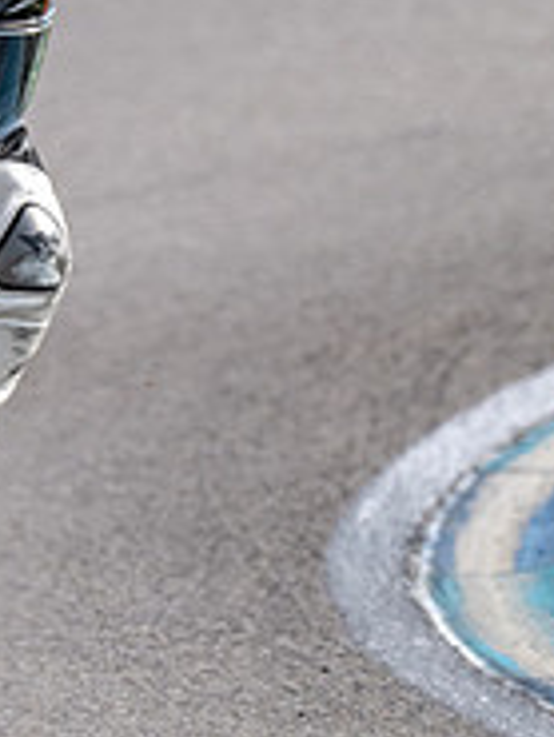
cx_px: -432
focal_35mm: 2083
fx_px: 44398
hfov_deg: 0.7
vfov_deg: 1.0
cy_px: 332
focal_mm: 600
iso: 800
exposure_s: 1/1250
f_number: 10
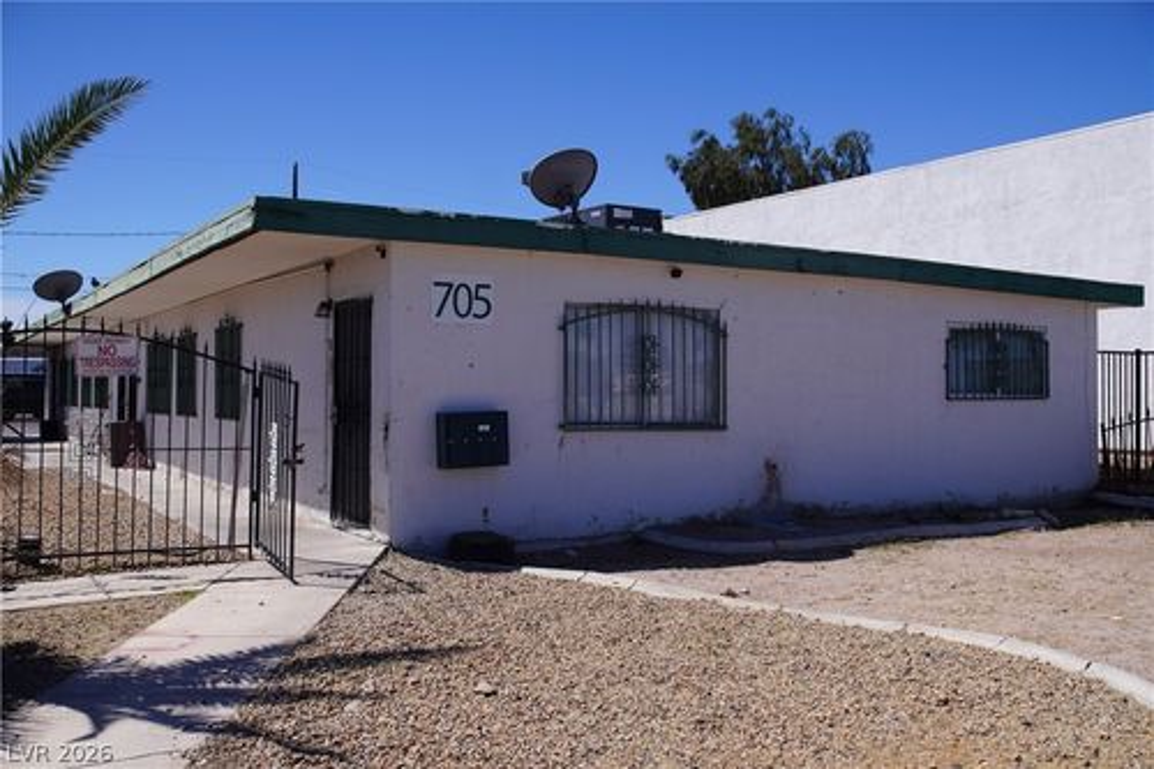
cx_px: 577
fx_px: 1105
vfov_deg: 38.3
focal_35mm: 34
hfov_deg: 55.1
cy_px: 384
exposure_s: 1/1000
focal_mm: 23
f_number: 5
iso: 100
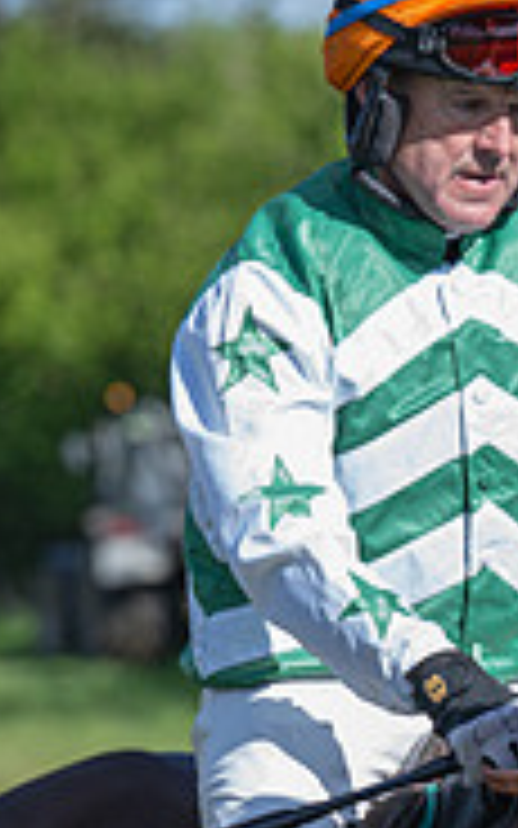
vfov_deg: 4.8
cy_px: 653
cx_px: 664
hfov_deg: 3.0
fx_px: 9826
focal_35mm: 435
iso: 400
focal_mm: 110
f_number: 4
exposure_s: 1/1600
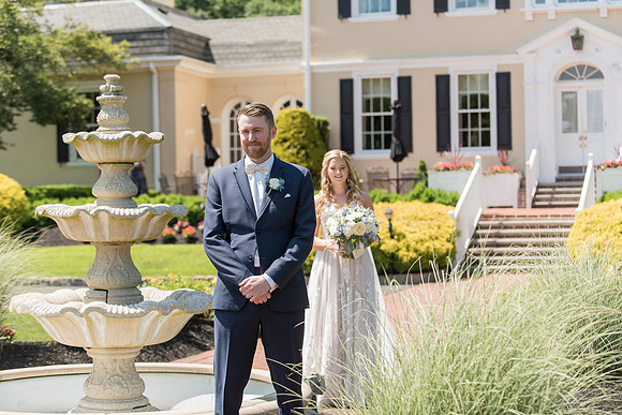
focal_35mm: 75
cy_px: 208
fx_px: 1296
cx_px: 311
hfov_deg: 27.0
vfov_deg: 18.2
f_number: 3.5
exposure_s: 1/1000
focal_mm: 75
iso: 200
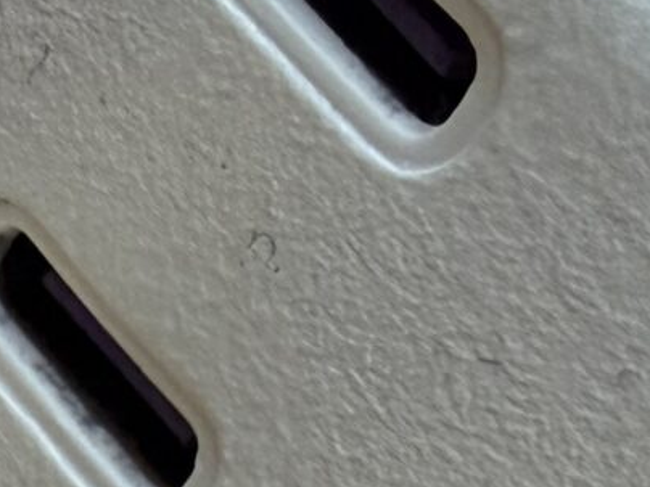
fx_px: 2854
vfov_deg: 9.4
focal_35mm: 152
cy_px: 771
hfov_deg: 11.8
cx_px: -573
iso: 250
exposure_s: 1/120
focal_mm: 2.22
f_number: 2.2
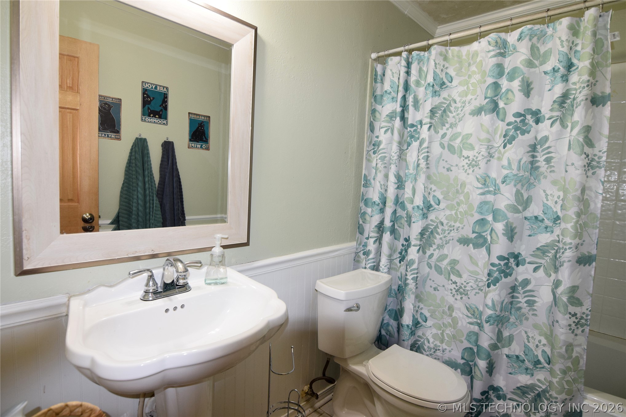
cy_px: 208
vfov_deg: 67.4
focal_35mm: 18
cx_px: 313
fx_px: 313
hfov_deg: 90.0
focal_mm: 12
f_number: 4.8
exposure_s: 1/90
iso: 800
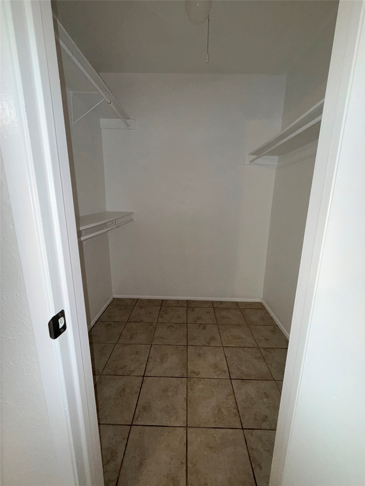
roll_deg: -1.2
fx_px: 197
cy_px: 243
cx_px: 182
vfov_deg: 102.1
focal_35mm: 14
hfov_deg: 85.7
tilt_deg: -11.7
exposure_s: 1/60
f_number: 2.2
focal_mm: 2.22
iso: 160
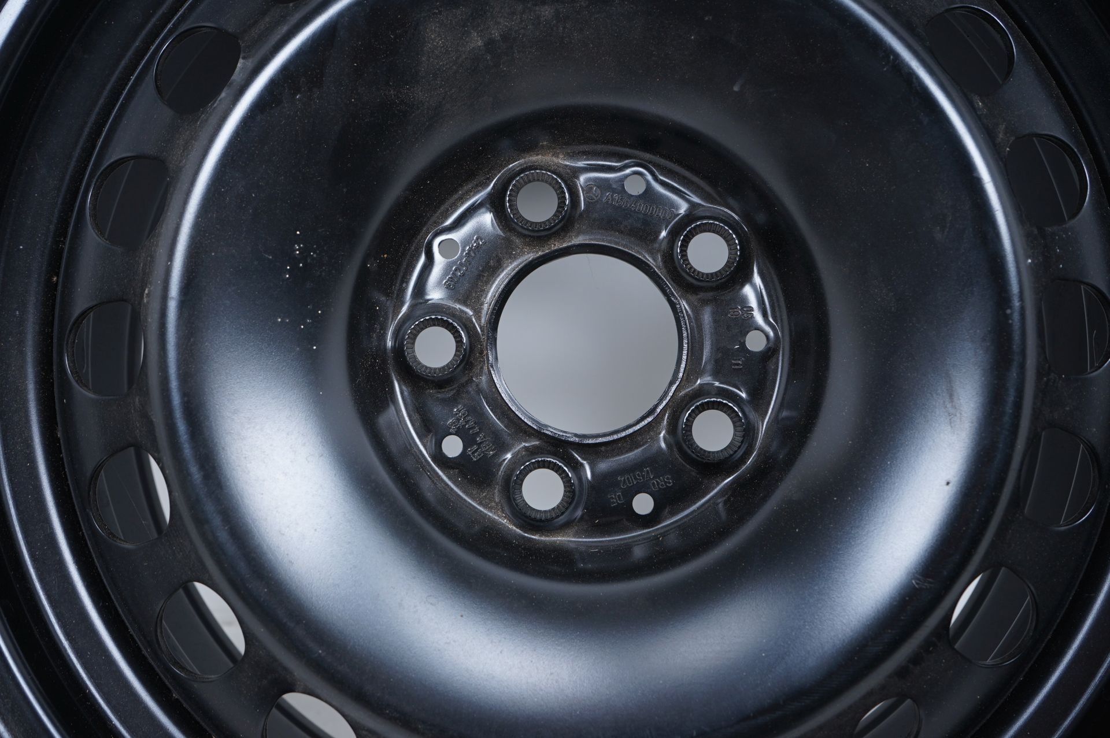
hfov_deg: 57.3
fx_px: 1017
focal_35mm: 33
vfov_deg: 39.9
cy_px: 369
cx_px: 555
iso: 250
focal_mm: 33
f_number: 7.1
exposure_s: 1/100
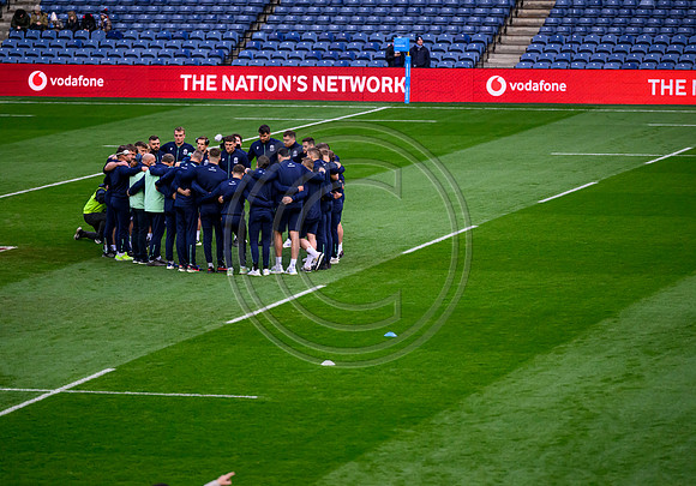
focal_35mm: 222
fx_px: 4357
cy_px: 262
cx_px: 382
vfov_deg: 6.4
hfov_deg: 9.1
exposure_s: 1/4000
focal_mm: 200
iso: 3200
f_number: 2.8
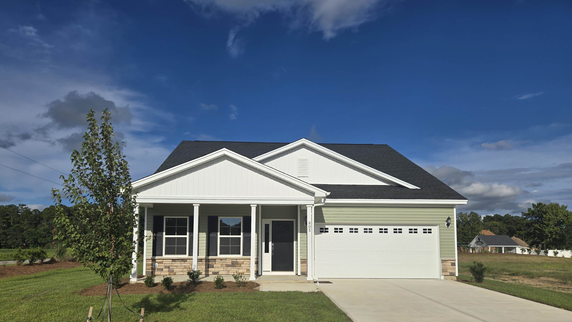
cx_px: 283
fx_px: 394
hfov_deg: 71.9
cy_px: 221
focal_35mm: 26
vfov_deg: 43.6
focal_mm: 5.4
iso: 25
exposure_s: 1/4661
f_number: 1.8
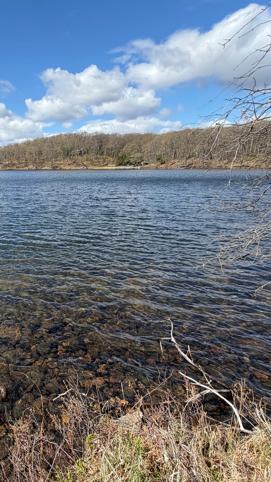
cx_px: -20
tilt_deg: -18.0
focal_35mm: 22
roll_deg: +1.6
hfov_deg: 41.9
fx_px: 281
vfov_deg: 81.1
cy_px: 253
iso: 25
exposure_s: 1/770
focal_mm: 2.22
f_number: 2.2
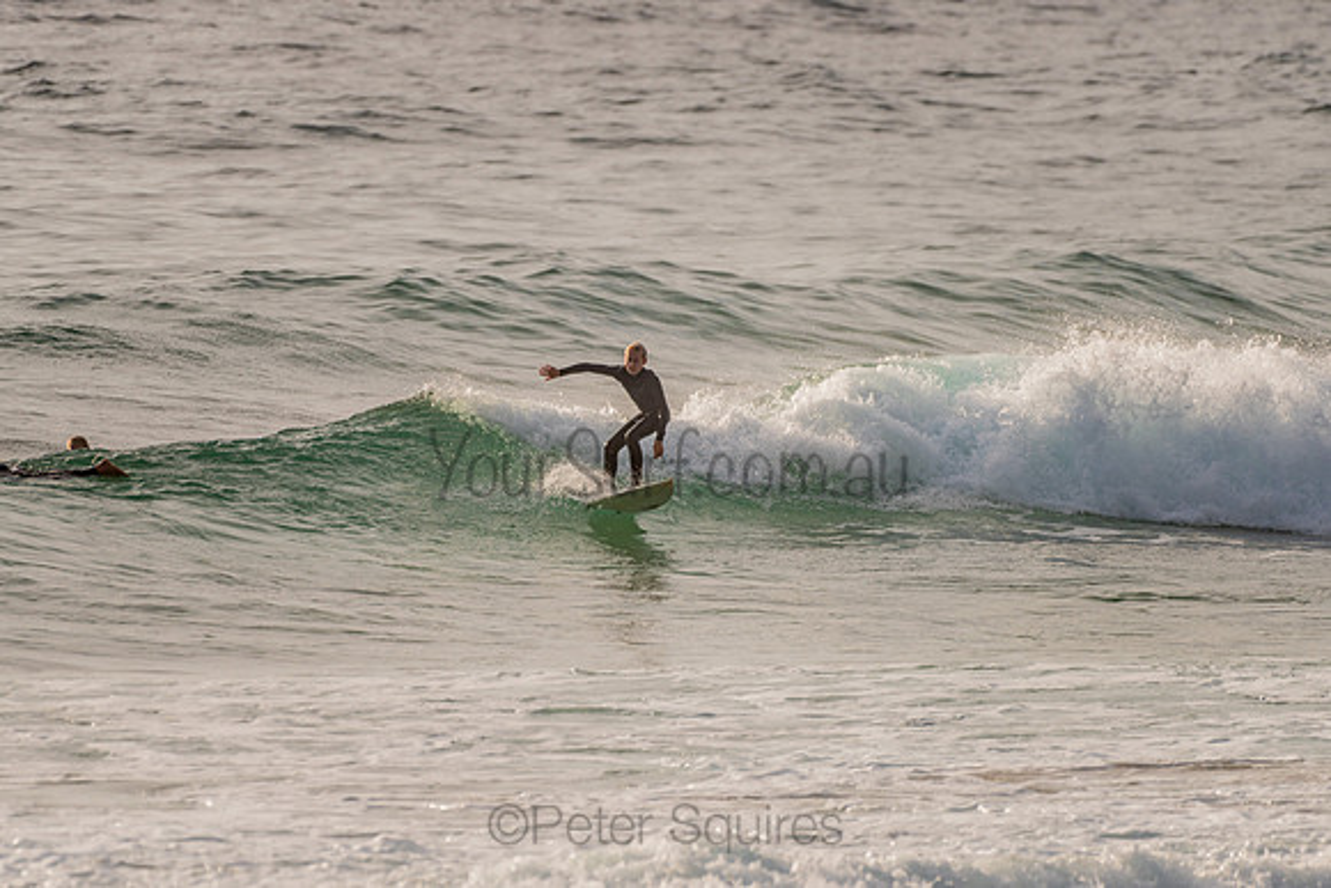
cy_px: 431
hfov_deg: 3.4
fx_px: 22664
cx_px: 649
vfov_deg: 2.2
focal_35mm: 613
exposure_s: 1/2000
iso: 125
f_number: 5.6
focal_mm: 500
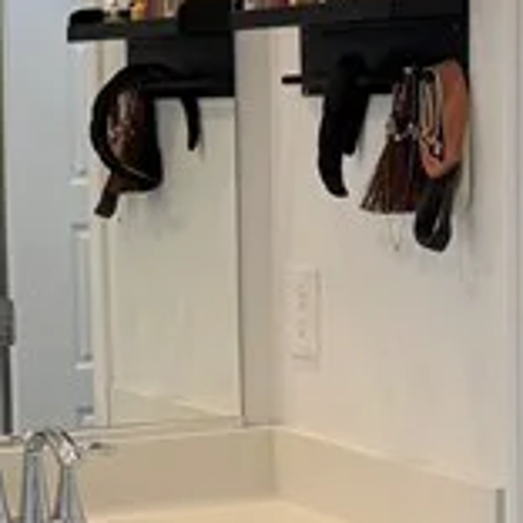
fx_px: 2376
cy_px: 308
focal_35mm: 139
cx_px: -94
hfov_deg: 12.3
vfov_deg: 12.6
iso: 50
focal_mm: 6.76
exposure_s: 1/120
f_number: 1.78
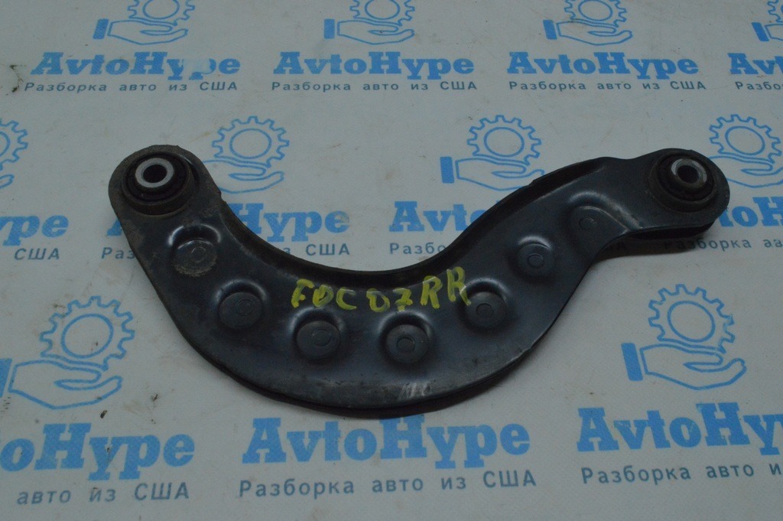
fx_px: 717
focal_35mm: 33
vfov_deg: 39.9
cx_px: 392
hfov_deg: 57.3
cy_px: 260
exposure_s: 1/80
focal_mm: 22
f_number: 25
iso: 4500
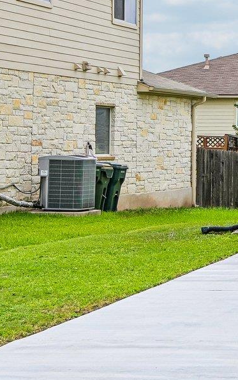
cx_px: 621
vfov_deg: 16.5
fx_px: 1306
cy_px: 139
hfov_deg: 9.1
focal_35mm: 126
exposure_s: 1/350
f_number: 6.7
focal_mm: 24
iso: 100
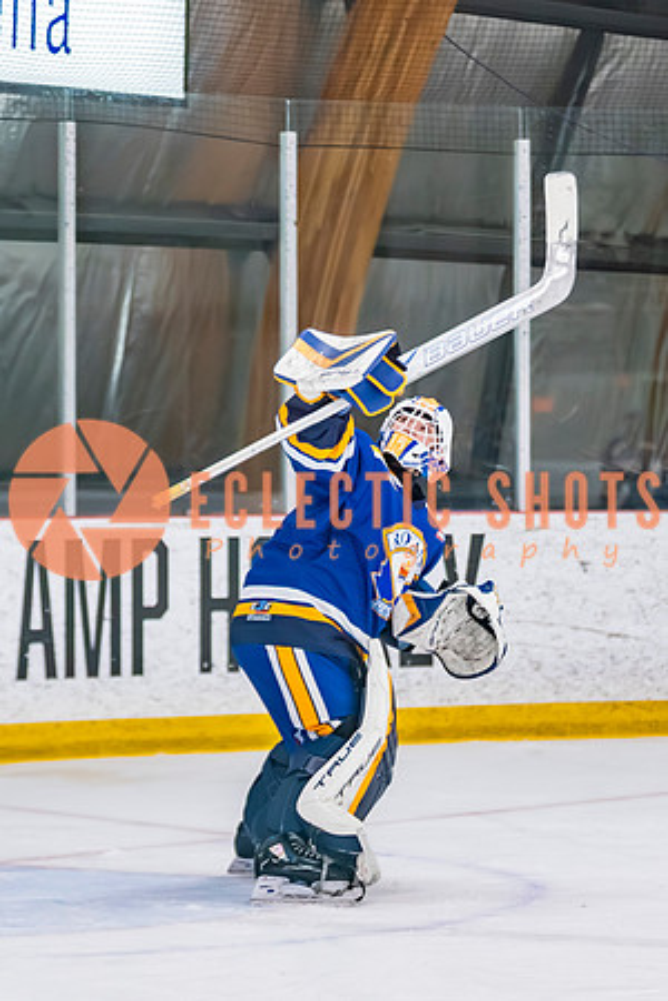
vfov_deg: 10.3
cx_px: 435
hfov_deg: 6.9
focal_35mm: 199
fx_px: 5534
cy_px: 644
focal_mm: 102
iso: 2000
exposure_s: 1/640
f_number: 2.8
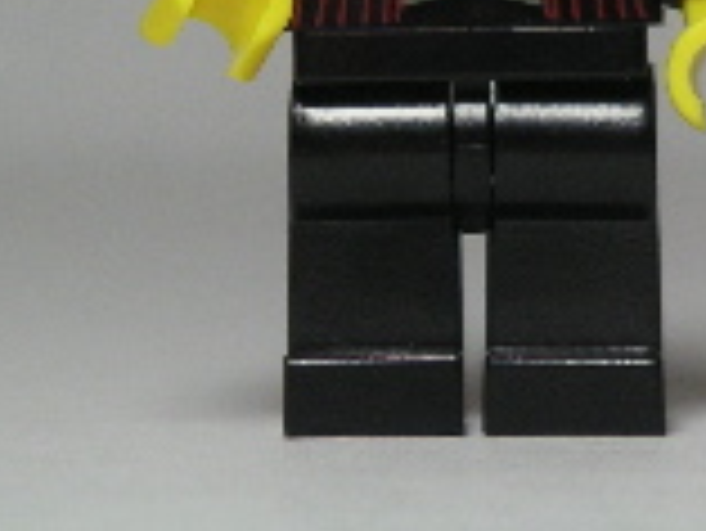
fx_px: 6123
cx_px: 483
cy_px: -76
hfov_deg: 6.6
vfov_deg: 4.9
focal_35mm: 300
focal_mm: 17.1
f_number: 3.6
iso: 100
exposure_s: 1/111
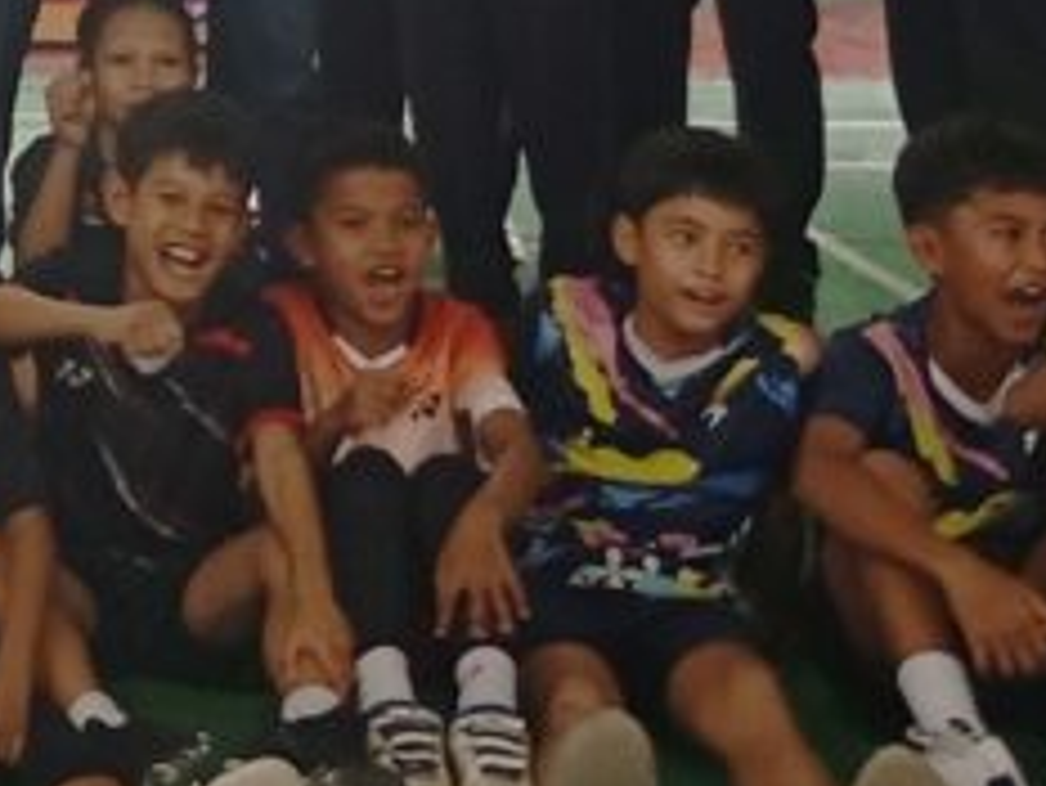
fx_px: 2902
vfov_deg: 15.3
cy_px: 139
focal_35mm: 96
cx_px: -566
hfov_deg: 18.0
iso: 606
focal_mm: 4.27
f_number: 1.8
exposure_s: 1/33.3
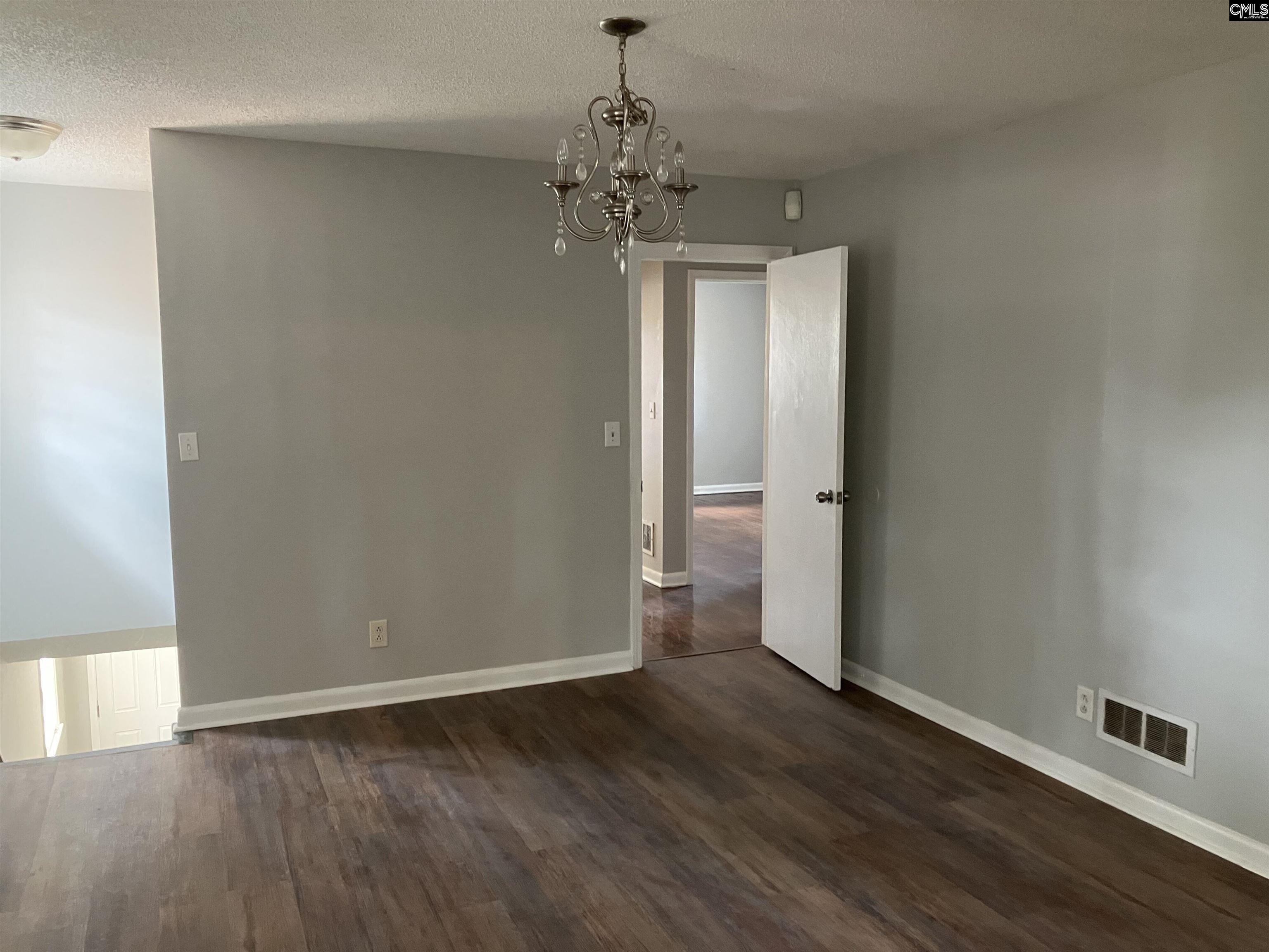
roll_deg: +0.3
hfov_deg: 63.4
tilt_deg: -6.1
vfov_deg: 49.7
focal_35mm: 28
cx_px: 634
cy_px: 476
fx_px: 1026
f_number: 1.8
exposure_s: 1/53
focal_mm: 3.99
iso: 320
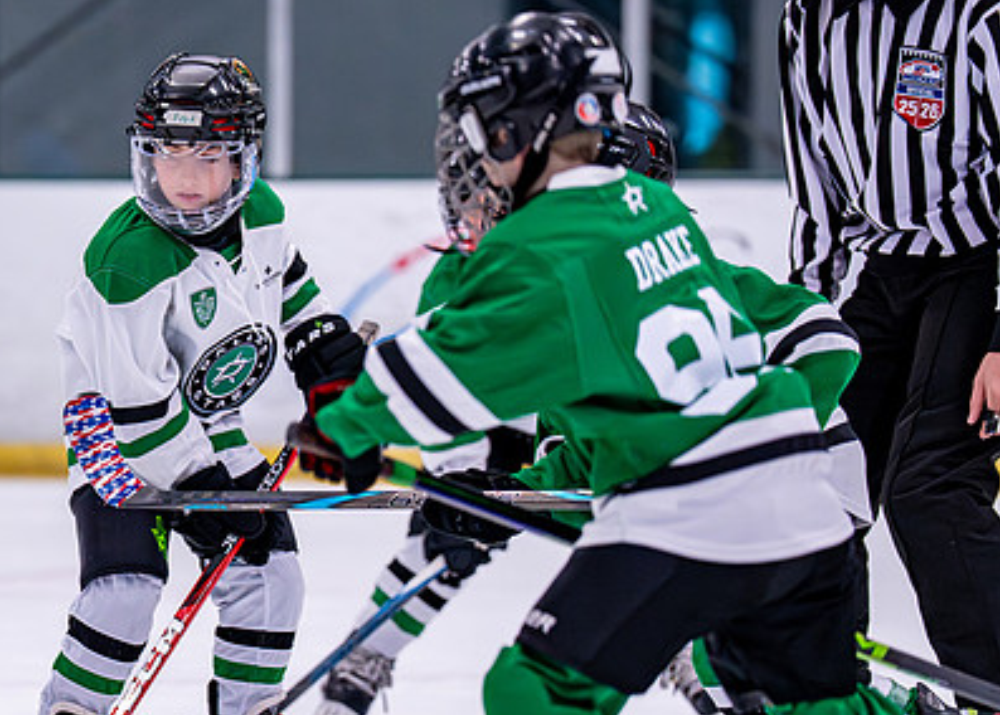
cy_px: 467
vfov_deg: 4.6
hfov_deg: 6.4
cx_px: 49
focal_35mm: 315
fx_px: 8951
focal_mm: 147
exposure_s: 1/1250
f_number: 2.8
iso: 2500
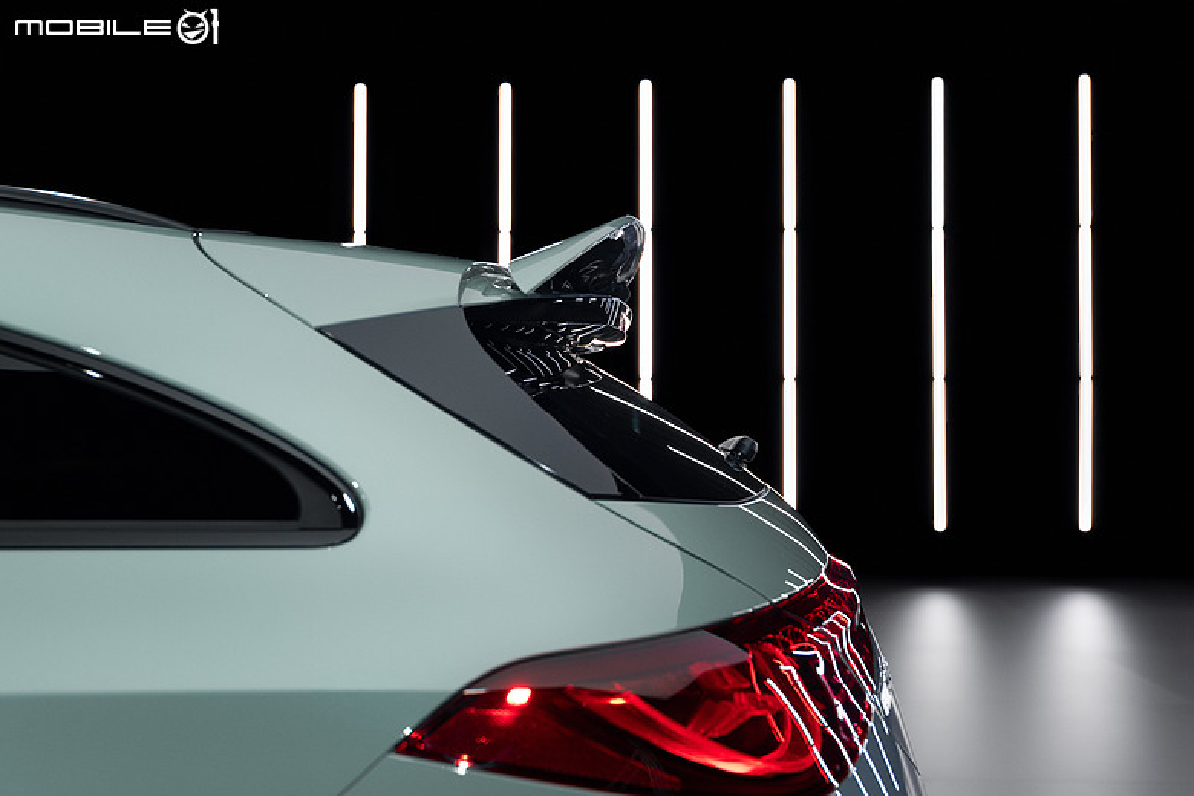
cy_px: 398
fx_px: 1094
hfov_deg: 57.2
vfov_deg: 40.0
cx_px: 597
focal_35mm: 33
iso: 800
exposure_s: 1/80
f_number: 2.8
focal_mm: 33
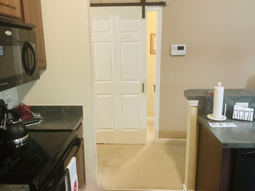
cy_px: 96
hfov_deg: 58.4
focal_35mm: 31
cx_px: 129
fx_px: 228
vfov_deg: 45.4
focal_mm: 3
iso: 320
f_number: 1.8
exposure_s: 1/30
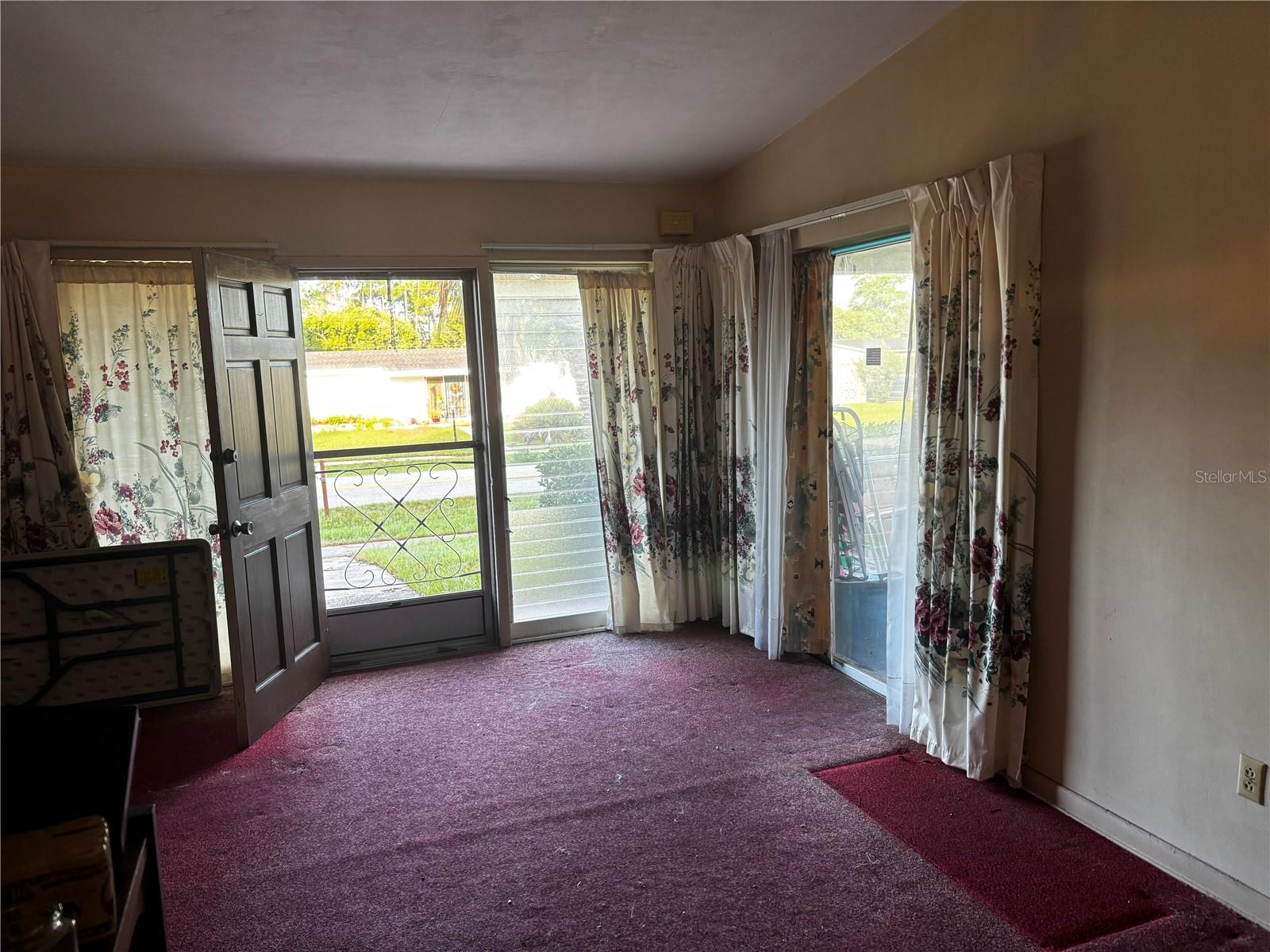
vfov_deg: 53.1
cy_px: 476
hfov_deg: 67.3
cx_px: 635
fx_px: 954
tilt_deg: -7.7
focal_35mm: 26
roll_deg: +3.0
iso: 100
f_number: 1.6
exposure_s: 1/60
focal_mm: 5.96
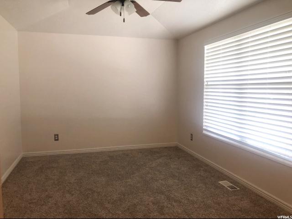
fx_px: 236
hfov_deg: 63.4
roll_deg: -1.1
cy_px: 110
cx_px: 146
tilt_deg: -5.9
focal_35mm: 28
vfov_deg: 49.7
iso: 40
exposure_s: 1/24
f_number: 1.8
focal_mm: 3.99
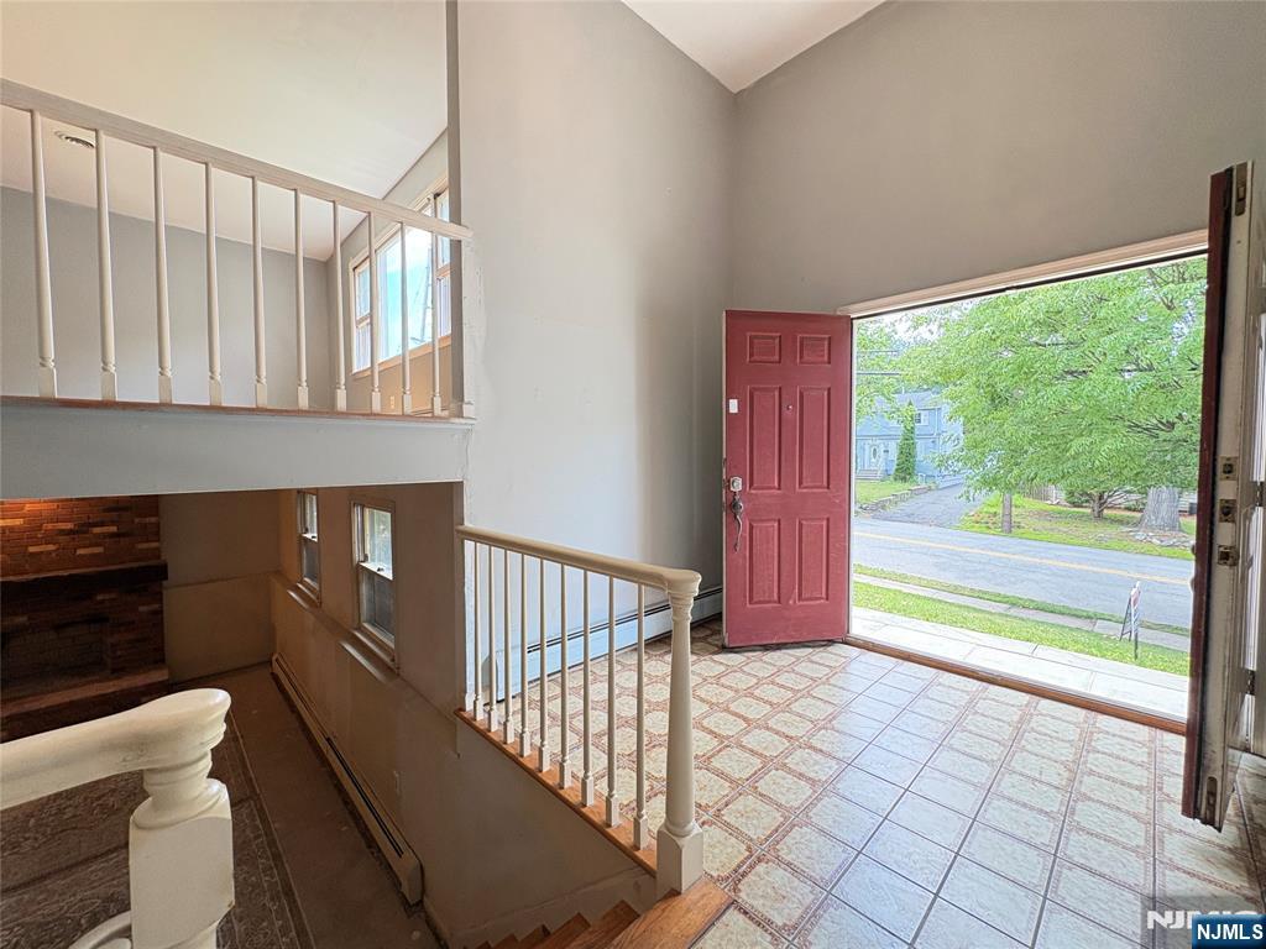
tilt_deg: -1.3
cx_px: 633
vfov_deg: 85.7
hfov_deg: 102.1
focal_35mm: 14
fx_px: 512
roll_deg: +0.8
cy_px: 474
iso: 250
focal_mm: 2.22
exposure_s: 1/120
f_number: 2.2
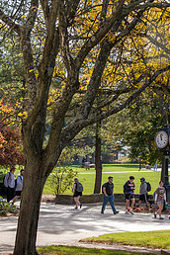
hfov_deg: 11.2
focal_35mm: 122
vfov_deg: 16.7
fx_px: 864
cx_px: 131
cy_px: 83
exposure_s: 1/400
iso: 200
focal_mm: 70
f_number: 5.6
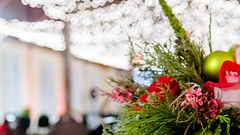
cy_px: 122
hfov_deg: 32.5
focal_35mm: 63
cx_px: 189
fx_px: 401
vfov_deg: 18.8
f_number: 2.8
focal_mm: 24
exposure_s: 1/50
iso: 4000
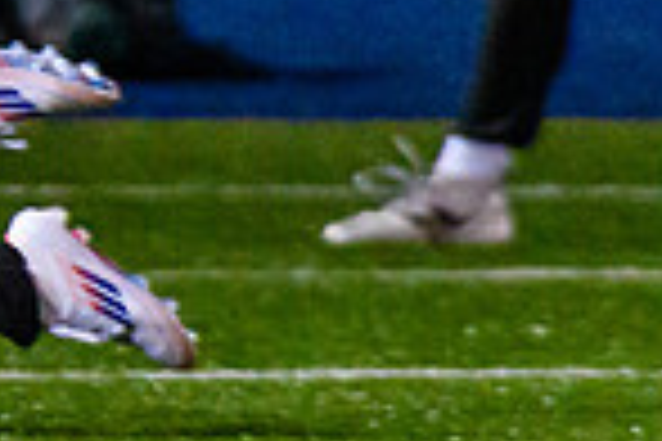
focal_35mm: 1590
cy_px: -140
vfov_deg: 0.9
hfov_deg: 1.3
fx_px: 29236
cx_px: -951
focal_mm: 200
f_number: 3.2
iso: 4000
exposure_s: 1/800
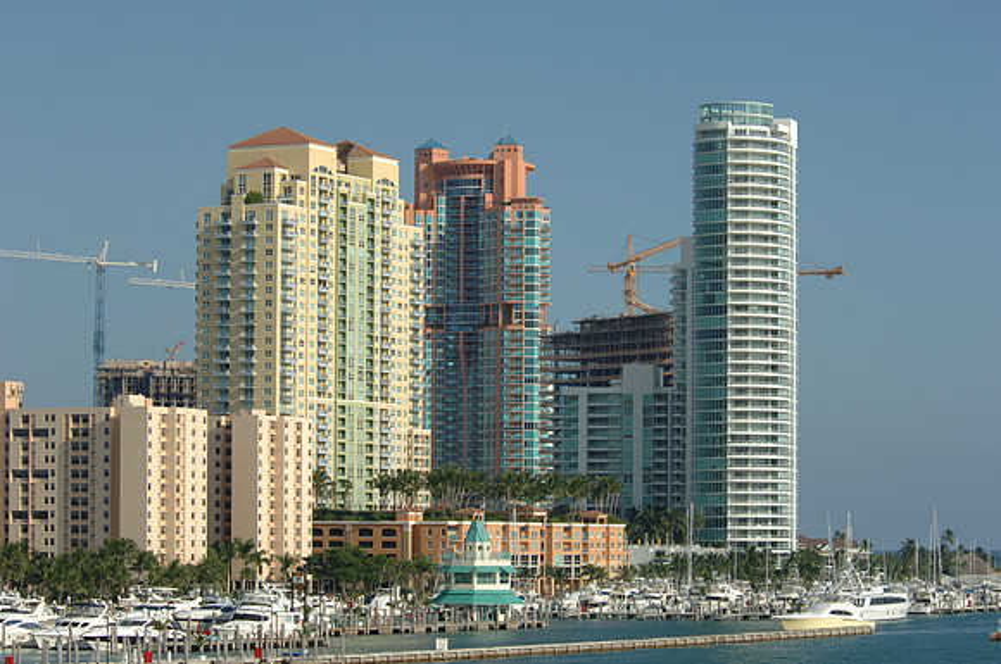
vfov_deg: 11.4
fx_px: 3332
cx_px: 500
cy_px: 332
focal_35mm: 120
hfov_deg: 17.1
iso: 100
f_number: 8.5
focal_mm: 80
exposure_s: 1/320
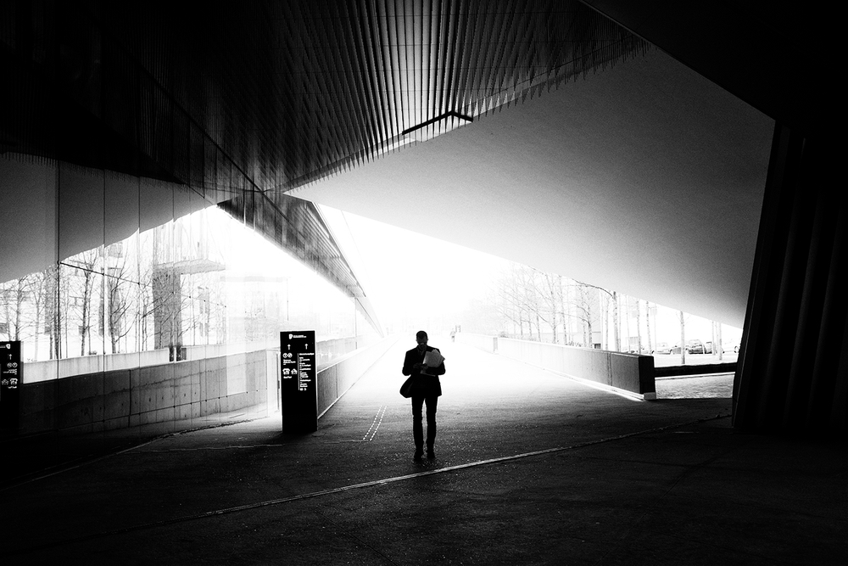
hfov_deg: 54.4
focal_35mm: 35
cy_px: 283
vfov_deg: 37.9
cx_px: 424
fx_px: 825
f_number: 2.5
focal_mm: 23
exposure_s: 1/125
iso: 1000
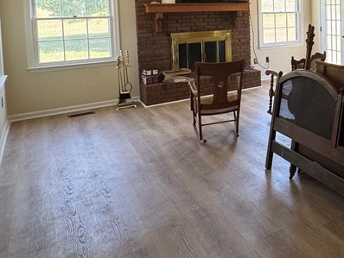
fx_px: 358
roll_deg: +0.2
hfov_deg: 40.1
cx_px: 390
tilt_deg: -3.6
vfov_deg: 37.1
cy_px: 24
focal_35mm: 36
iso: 125
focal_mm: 2.22
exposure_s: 1/99
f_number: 2.2
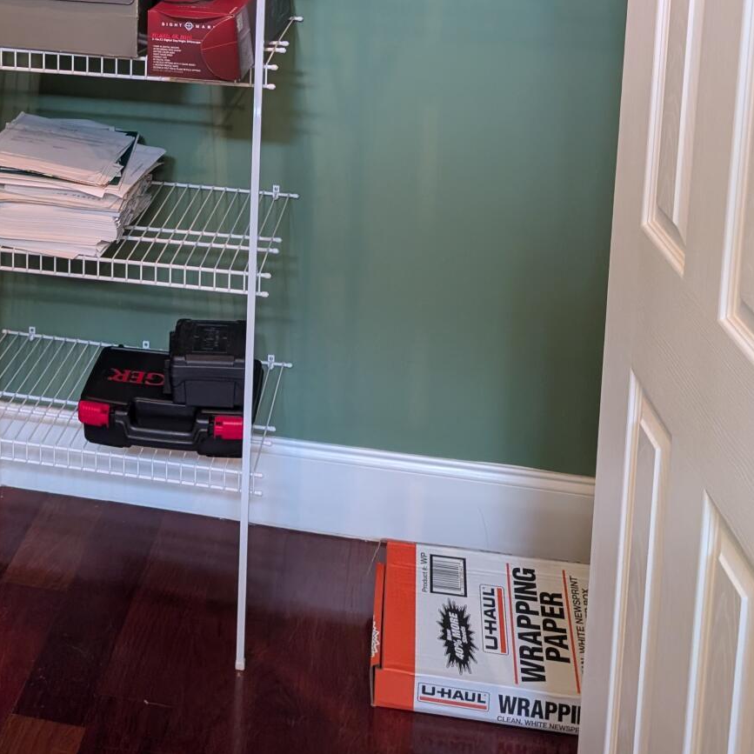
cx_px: 165
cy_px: -63
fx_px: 1208
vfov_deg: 31.1
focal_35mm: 49
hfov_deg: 33.8
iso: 1409
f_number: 1.68
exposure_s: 1/120
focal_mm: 6.9
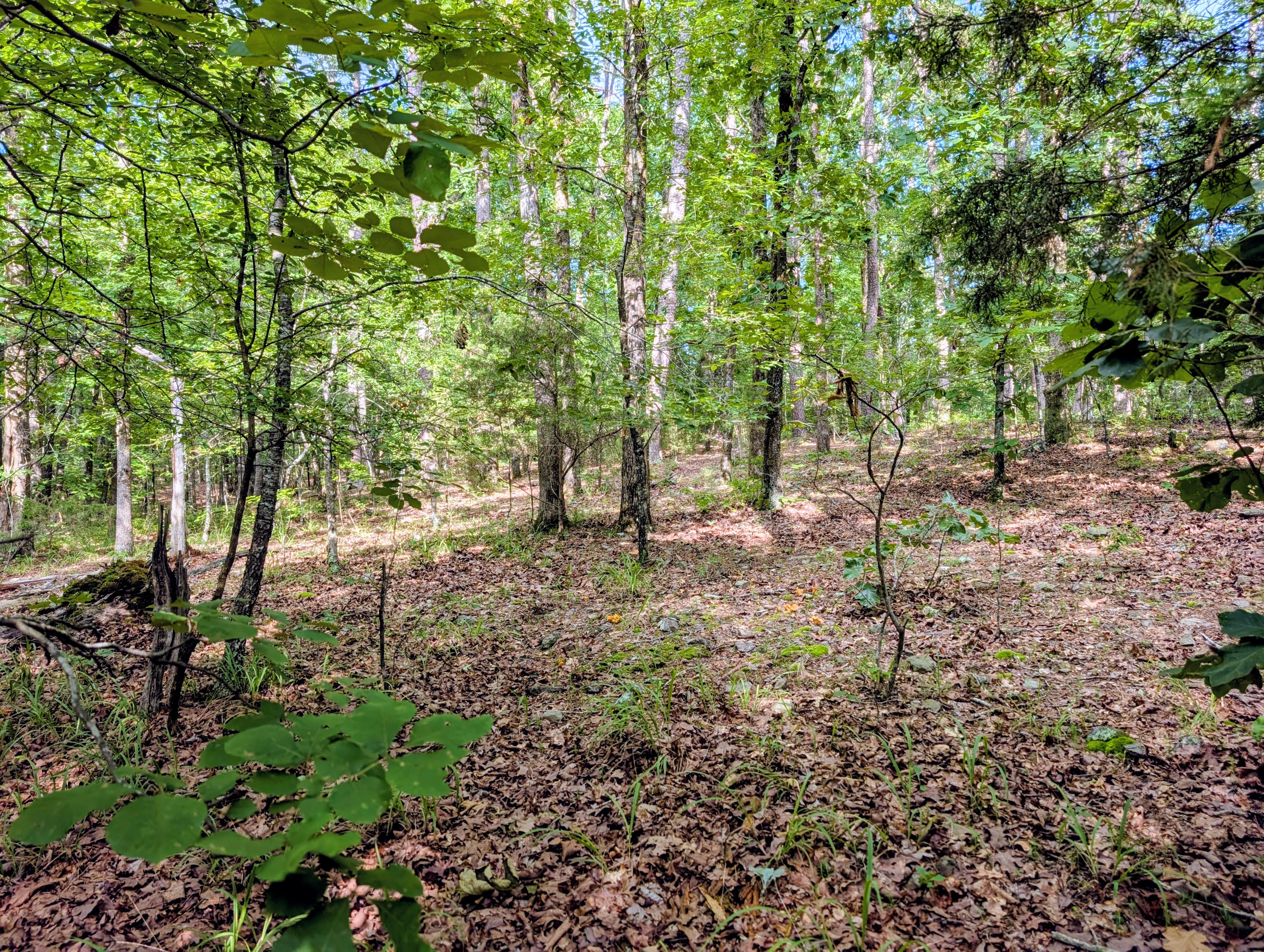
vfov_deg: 56.9
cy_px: 476
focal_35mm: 24
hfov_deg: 71.5
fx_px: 878
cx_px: 632
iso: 20
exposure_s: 1/706
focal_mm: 6.9
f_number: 1.68
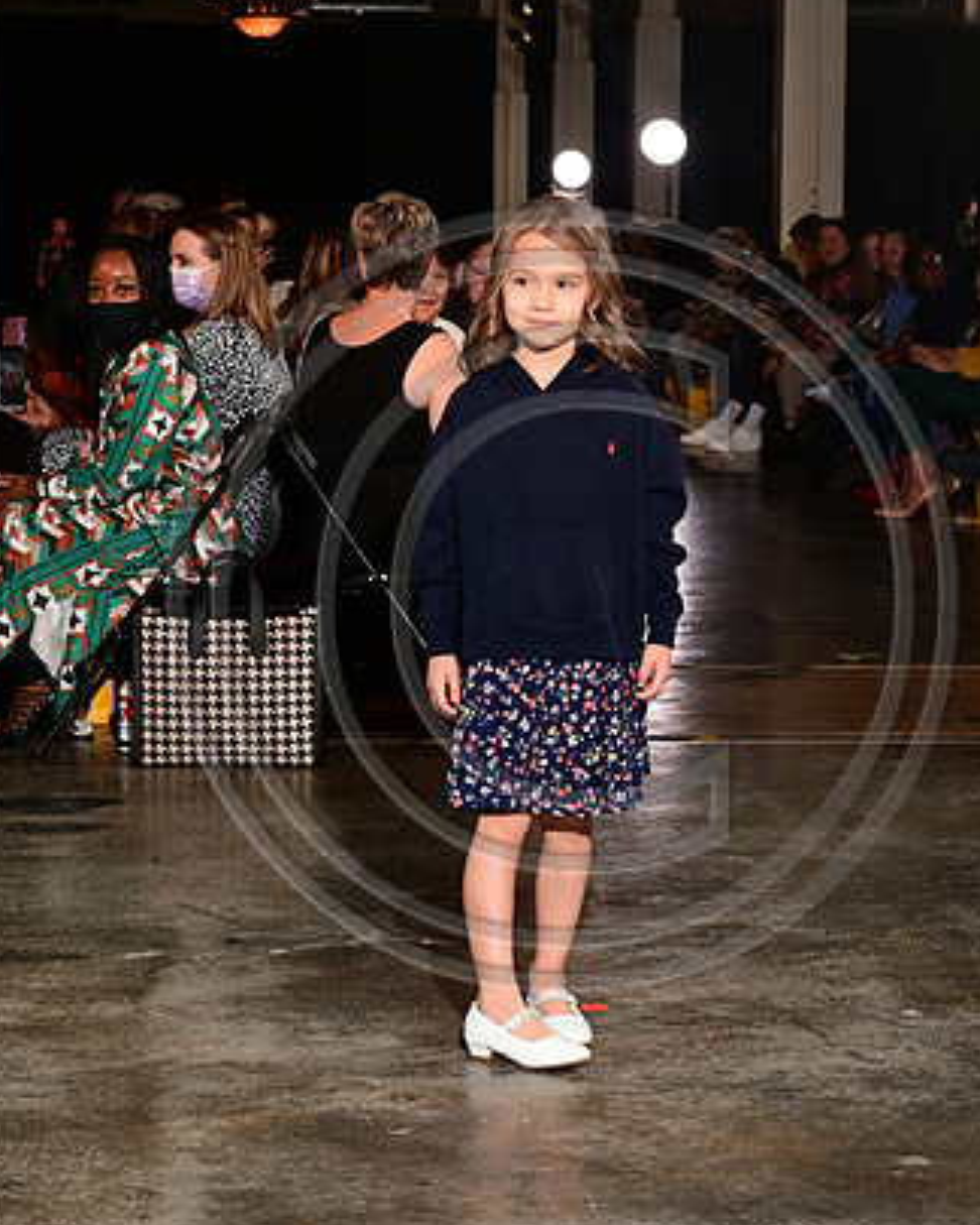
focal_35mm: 94
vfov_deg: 20.4
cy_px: 596
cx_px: 563
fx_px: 3408
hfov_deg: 16.4
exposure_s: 1/160
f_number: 6.3
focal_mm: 70
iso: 1000
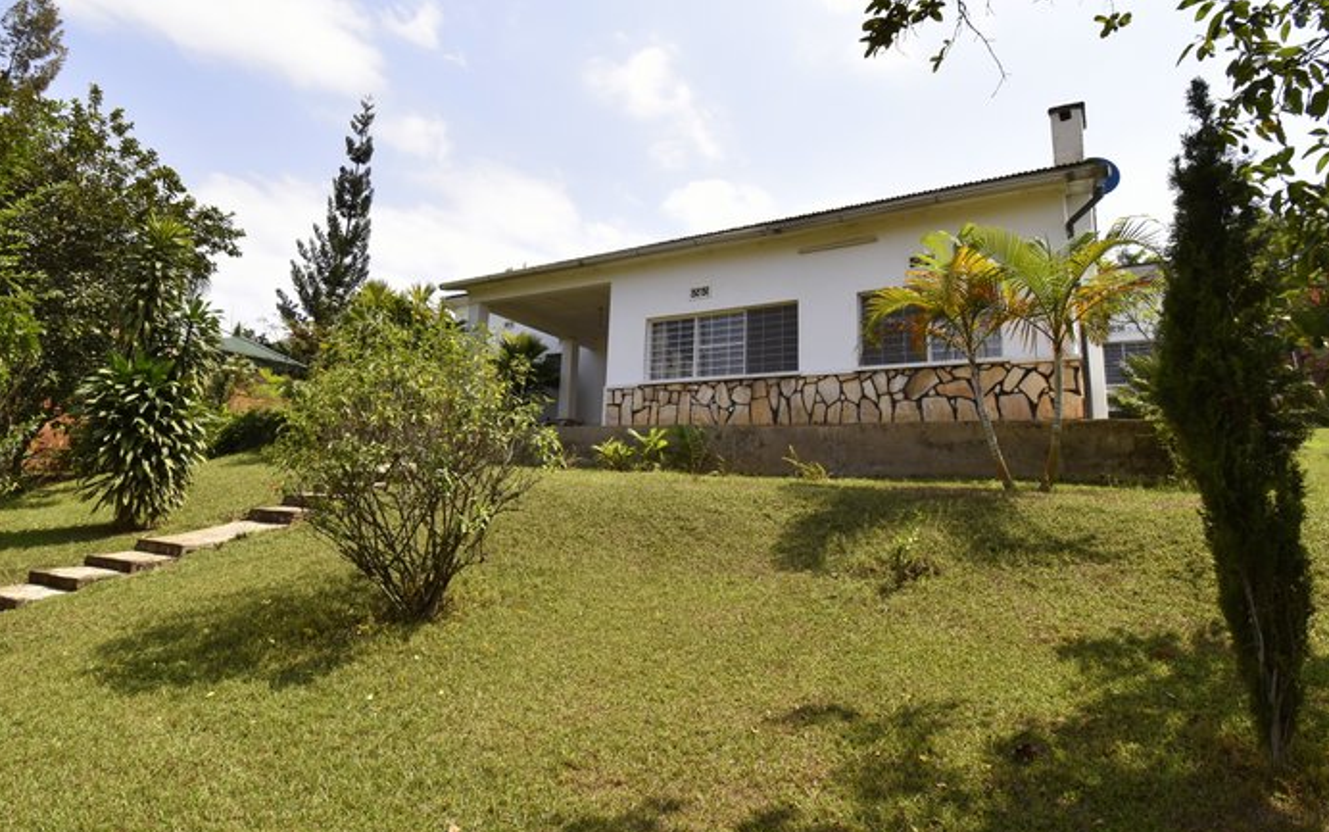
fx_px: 688
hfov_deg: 87.7
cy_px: 365
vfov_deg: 62.1
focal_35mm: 19
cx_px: 593
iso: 100
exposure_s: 1/160
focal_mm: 10
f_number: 8
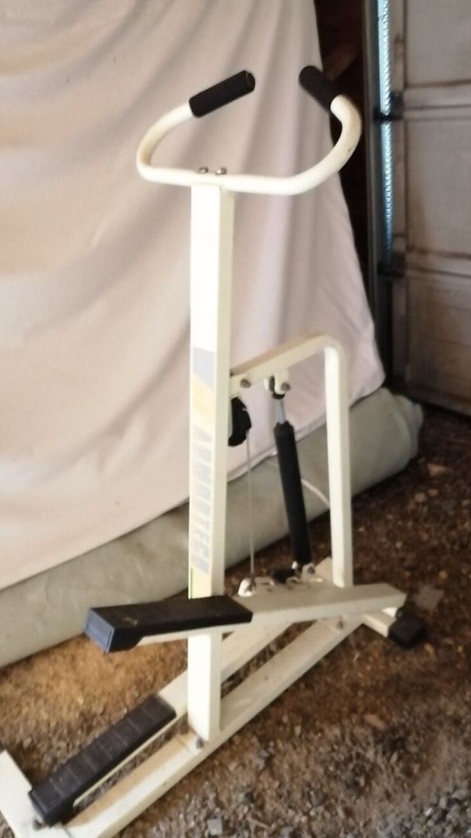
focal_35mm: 29
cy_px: 424
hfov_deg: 40.2
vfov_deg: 66.1
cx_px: 229
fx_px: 644
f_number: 1.8
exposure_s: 1/18
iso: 640
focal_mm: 3.62
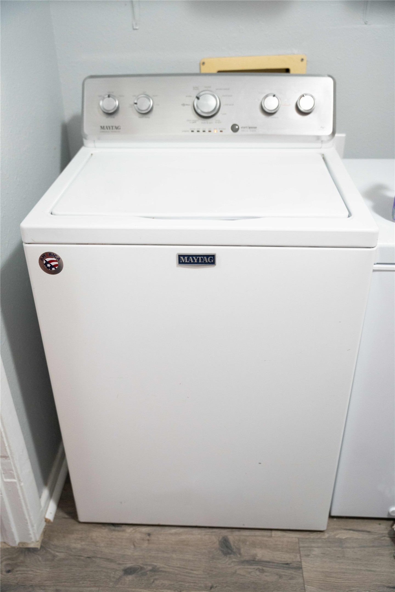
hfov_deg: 39.5
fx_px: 550
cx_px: 198
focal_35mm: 33
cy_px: 296
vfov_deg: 56.6
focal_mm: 33.4
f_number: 2.8
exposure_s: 1/100
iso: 3200
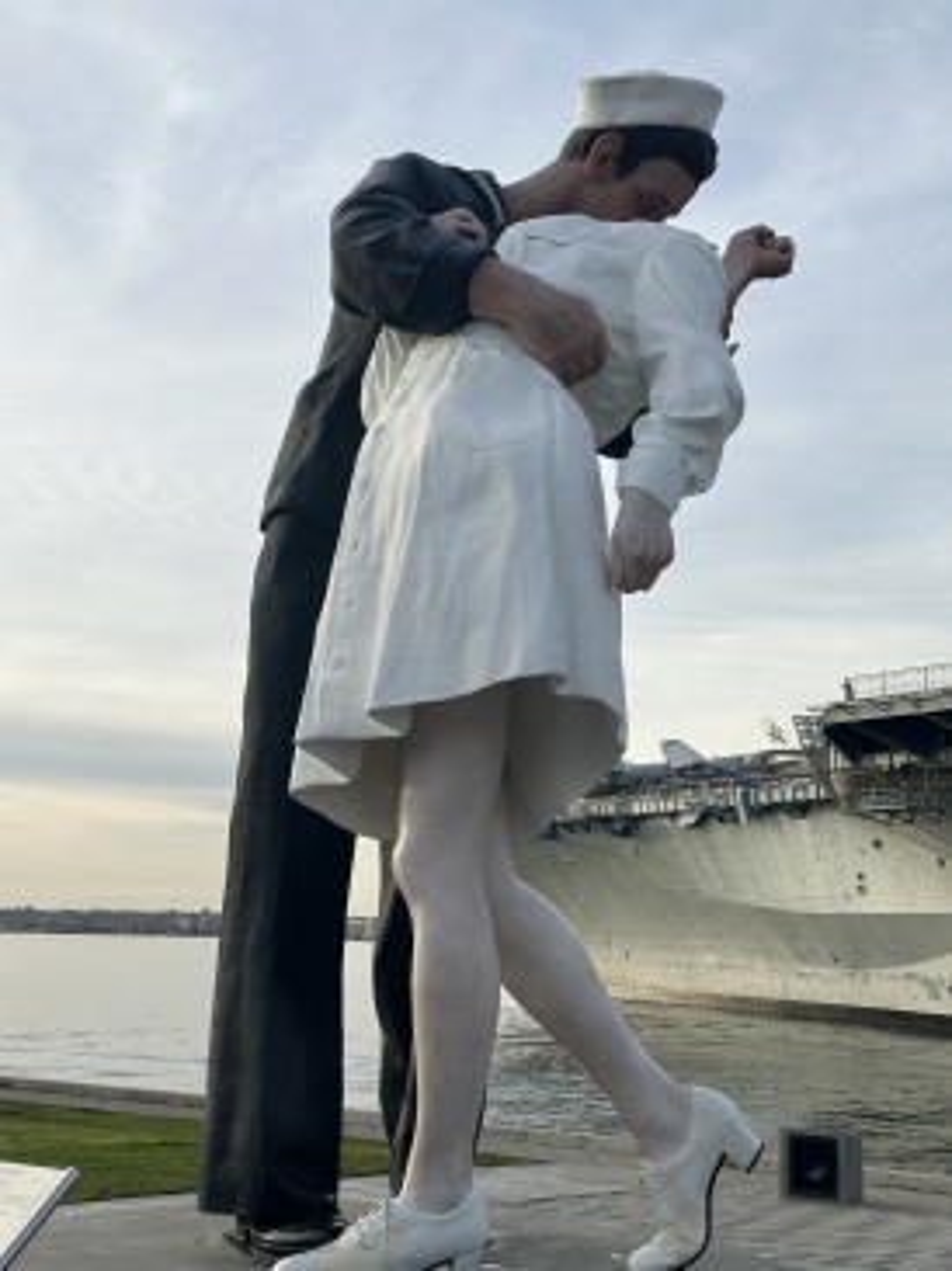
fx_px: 1762
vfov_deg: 39.7
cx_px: 476
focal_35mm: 48
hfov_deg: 30.2
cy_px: 636
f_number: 1.78
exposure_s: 1/2160
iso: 64
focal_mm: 6.86
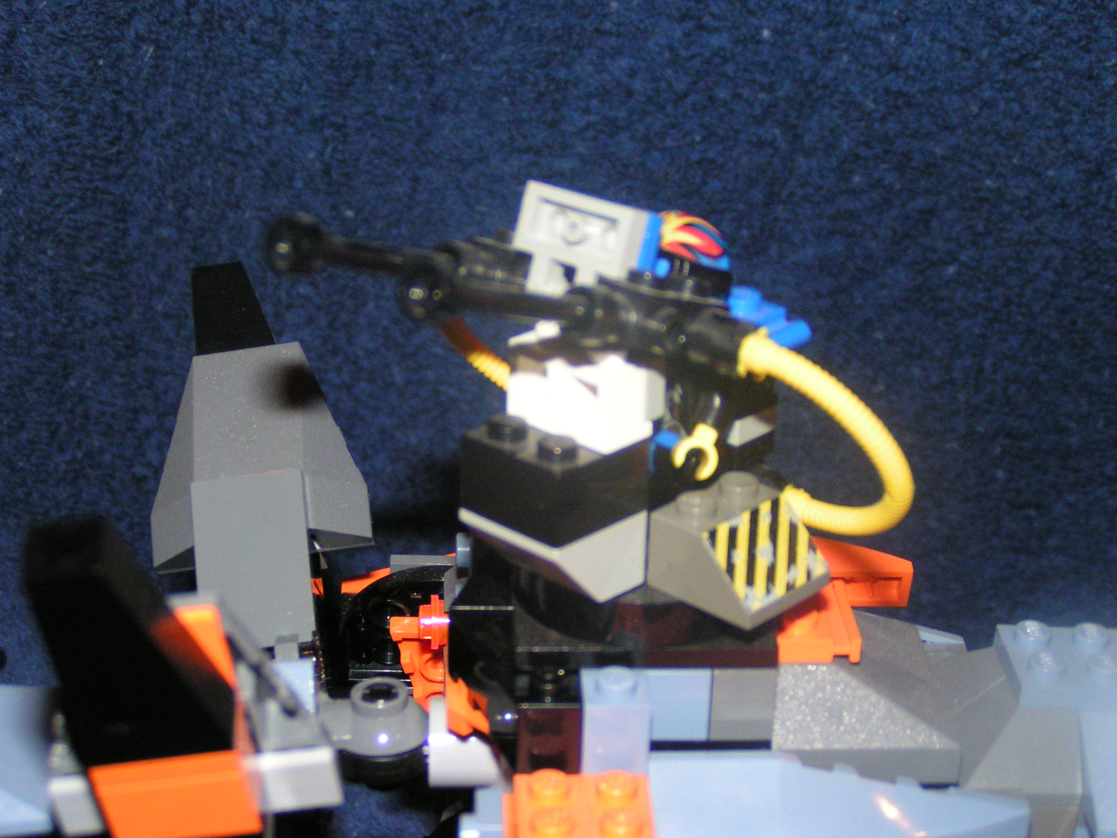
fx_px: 2420
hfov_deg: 26.0
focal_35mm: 75
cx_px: 558
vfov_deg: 19.6
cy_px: 419
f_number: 3.2
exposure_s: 1/80
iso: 200
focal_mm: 11.5
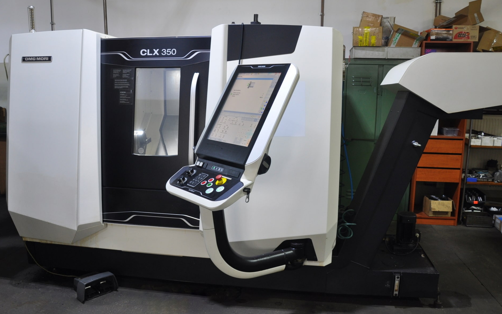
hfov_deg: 66.5
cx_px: 250
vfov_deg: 44.5
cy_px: 155
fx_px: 383
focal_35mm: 28
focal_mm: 18
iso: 400
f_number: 4.5
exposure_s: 1/20
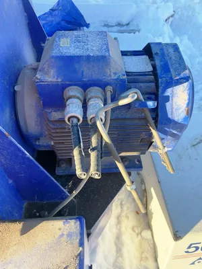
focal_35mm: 26
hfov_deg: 53.1
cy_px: 134
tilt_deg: -49.4
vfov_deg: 67.3
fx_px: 202
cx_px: 101
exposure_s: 1/497
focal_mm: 4.25
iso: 32
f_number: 1.8
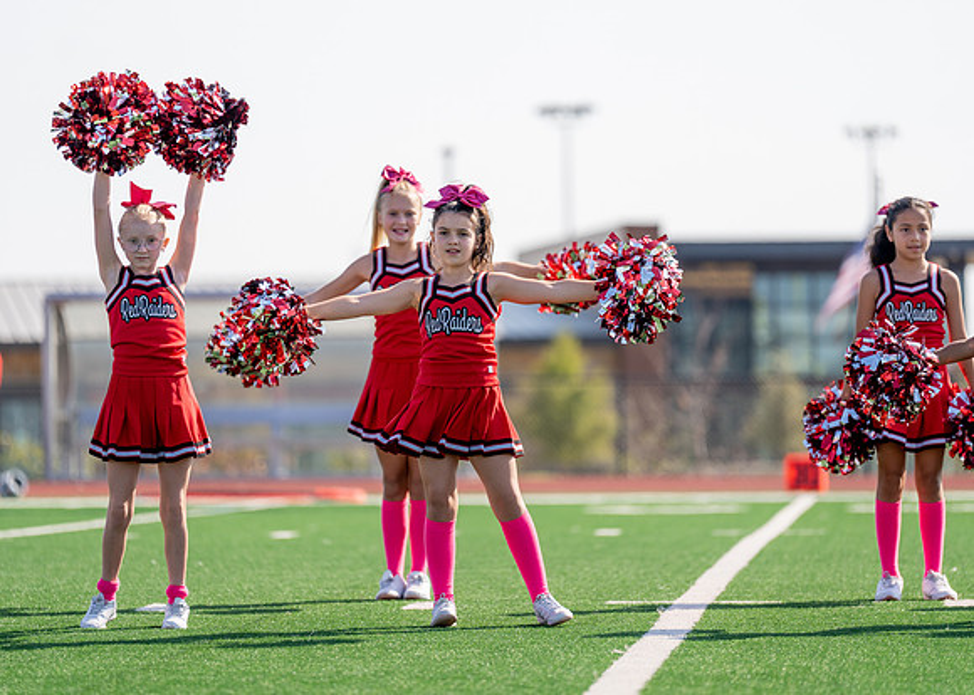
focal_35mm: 210
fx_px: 5796
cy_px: 348
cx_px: 487
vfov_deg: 6.9
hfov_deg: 9.6
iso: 100
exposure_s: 1/1250
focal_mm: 200
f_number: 2.8
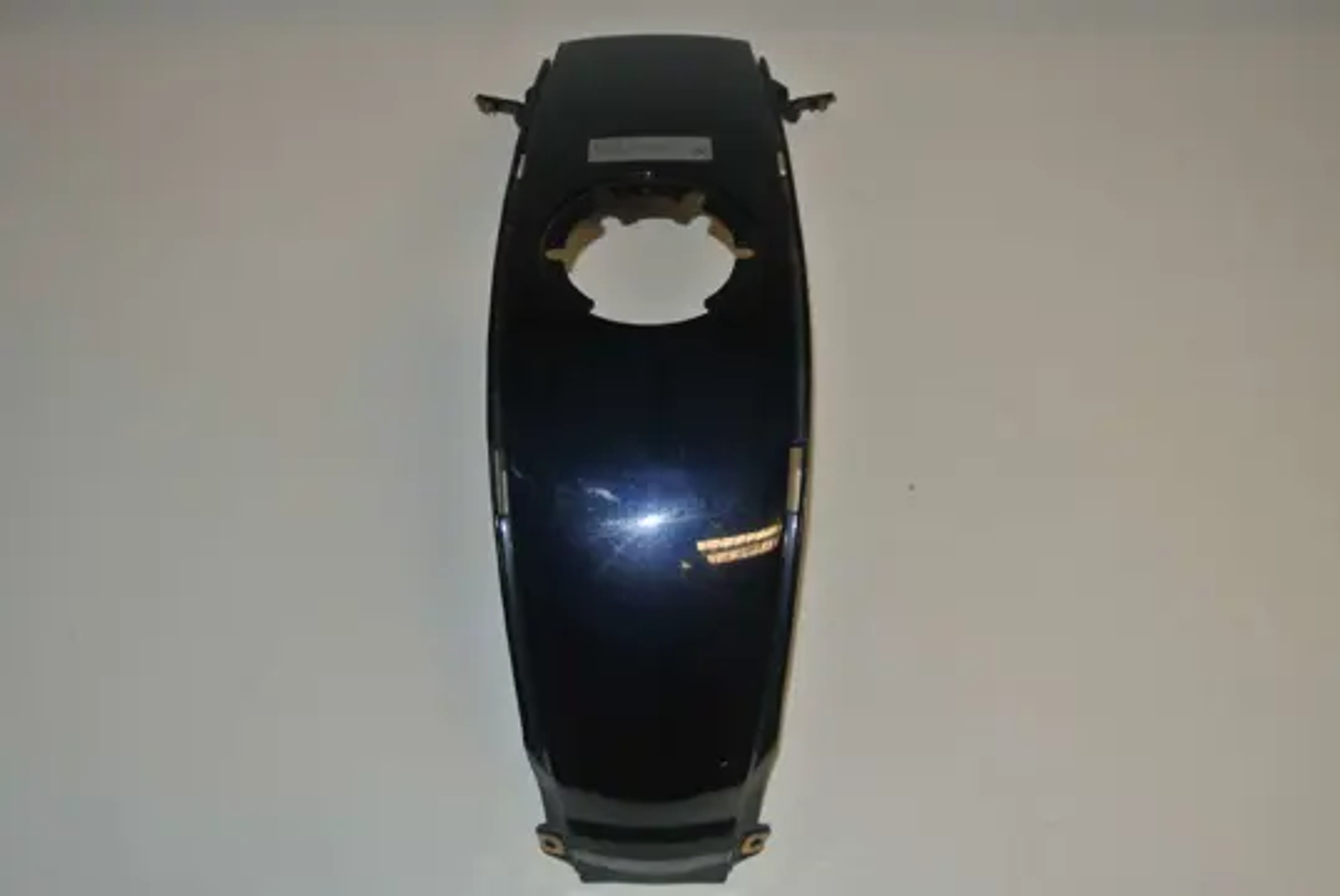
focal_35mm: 40
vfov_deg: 33.5
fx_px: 1490
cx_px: 670
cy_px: 448
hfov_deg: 48.4
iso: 200
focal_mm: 15.1
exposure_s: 1/60
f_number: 4.2
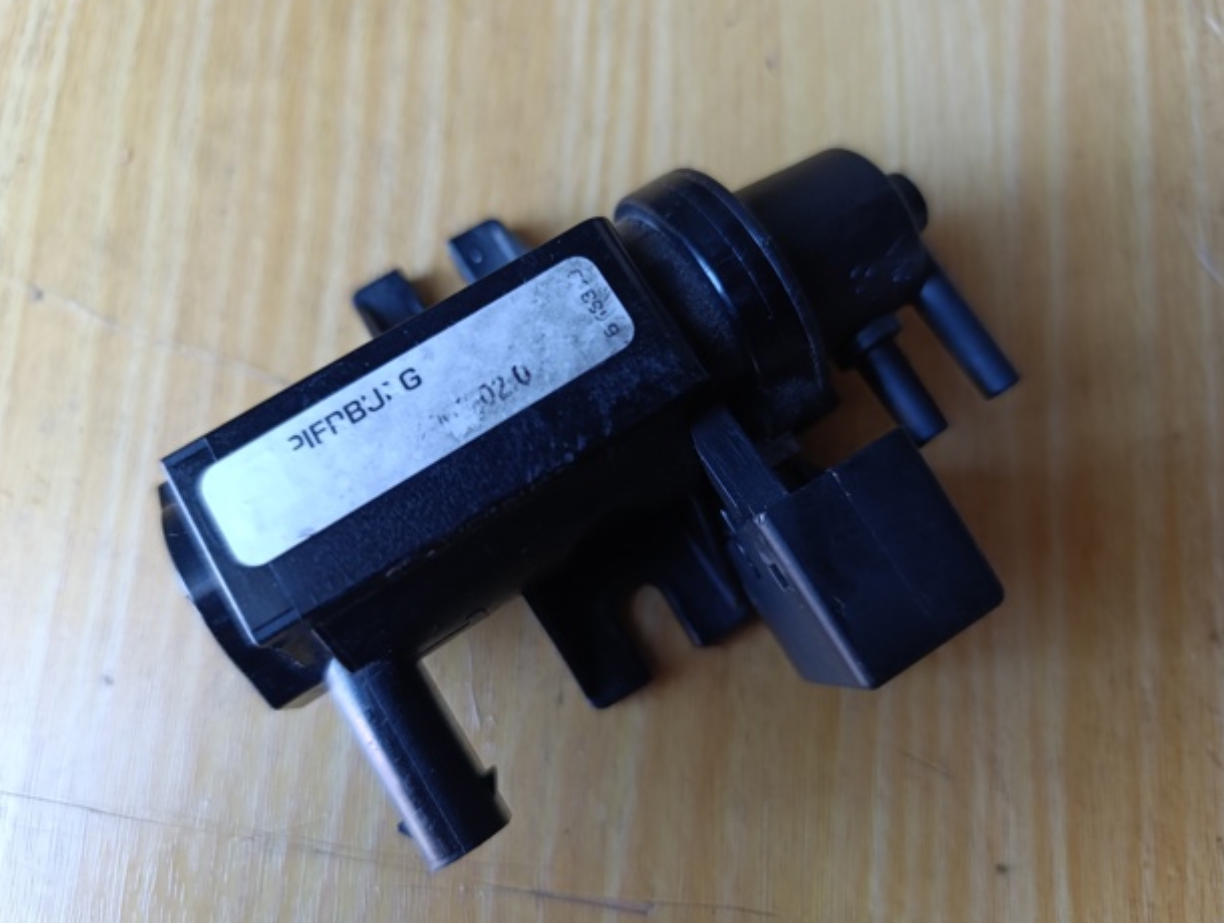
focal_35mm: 24
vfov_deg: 57.0
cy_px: 453
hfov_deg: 71.5
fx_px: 850
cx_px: 599
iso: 1000
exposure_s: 1/33.3
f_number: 1.6
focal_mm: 6.14
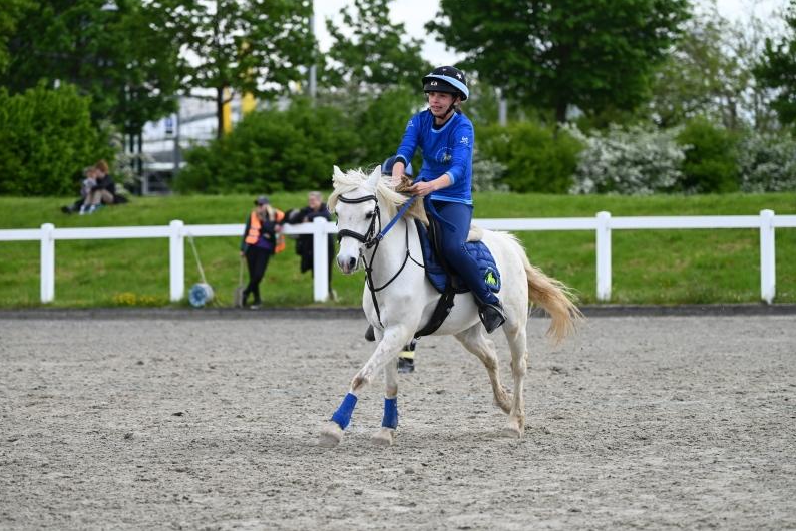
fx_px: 3561
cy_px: 266
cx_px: 397
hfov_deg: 12.8
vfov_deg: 8.5
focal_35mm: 161
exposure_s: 1/1250
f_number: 4.8
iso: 450
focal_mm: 160
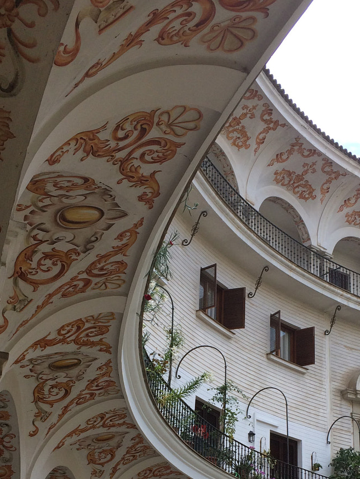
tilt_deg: +17.4
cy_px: 404
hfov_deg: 27.5
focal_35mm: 53
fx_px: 734
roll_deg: -0.9
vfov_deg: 34.7
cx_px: 186
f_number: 2.2
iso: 32
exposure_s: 1/912
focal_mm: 4.15
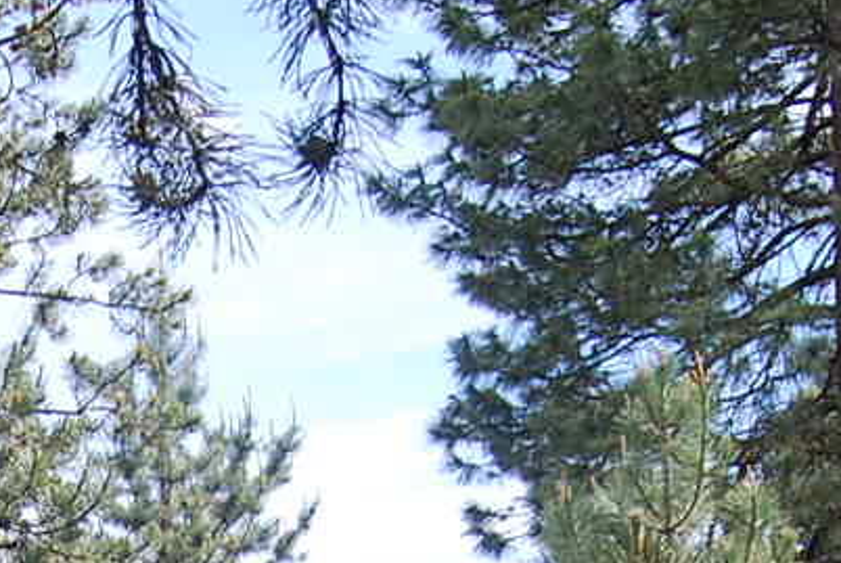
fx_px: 3718
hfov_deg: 12.6
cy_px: 1189
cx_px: -159
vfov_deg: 8.2
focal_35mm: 159
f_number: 5.6
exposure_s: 1/125
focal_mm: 22
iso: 100
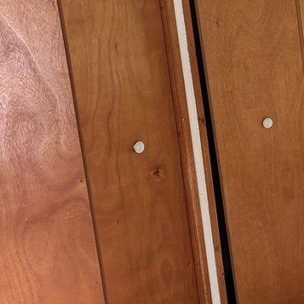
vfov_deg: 26.0
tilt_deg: -9.3
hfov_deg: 23.3
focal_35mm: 66
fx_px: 656
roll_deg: +5.3
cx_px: 390
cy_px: 106
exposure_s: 1/60
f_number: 1.6
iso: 160
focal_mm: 5.96
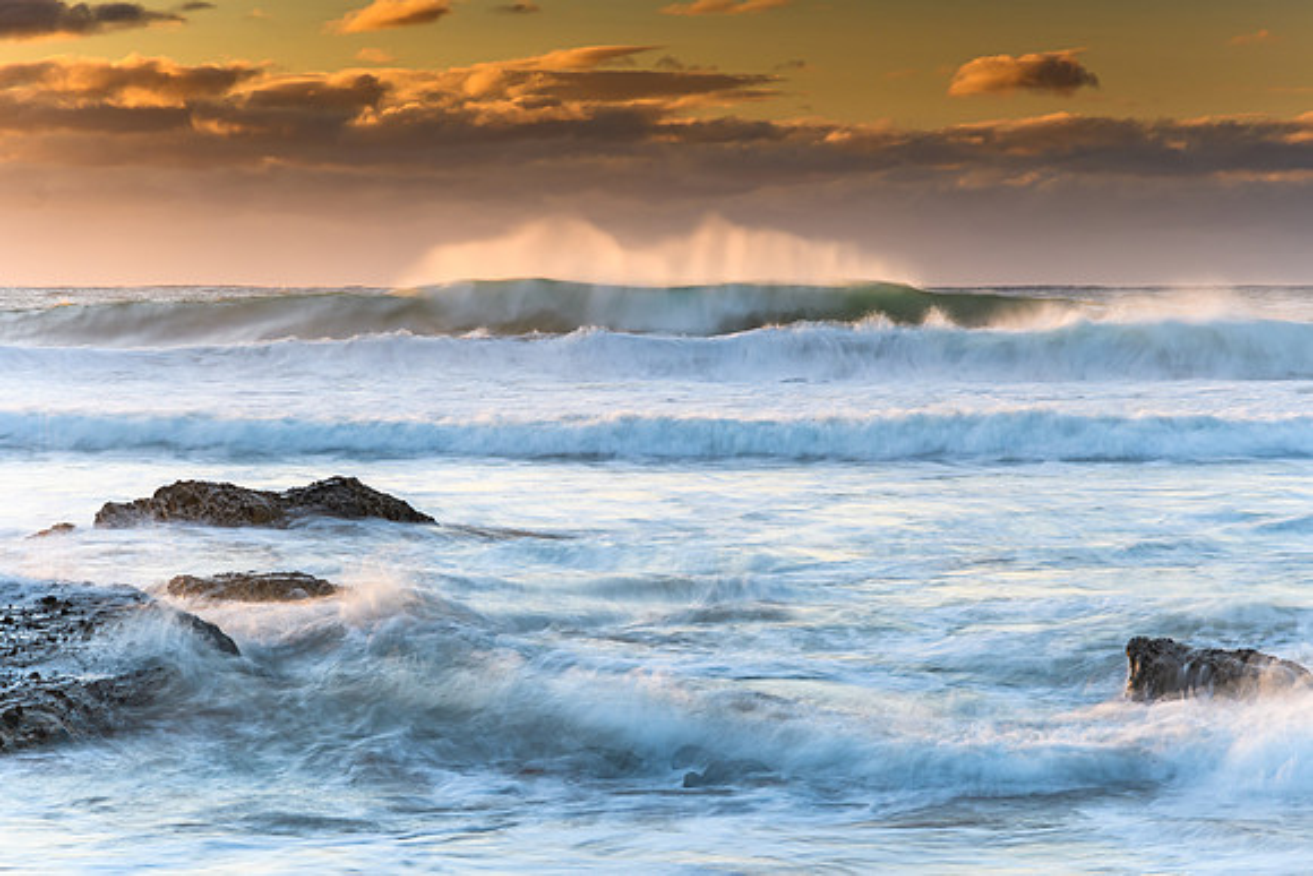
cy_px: 438
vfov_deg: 14.0
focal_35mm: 98
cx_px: 656
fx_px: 3557
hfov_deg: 20.9
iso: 64
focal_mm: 65
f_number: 10
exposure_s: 1/1.67
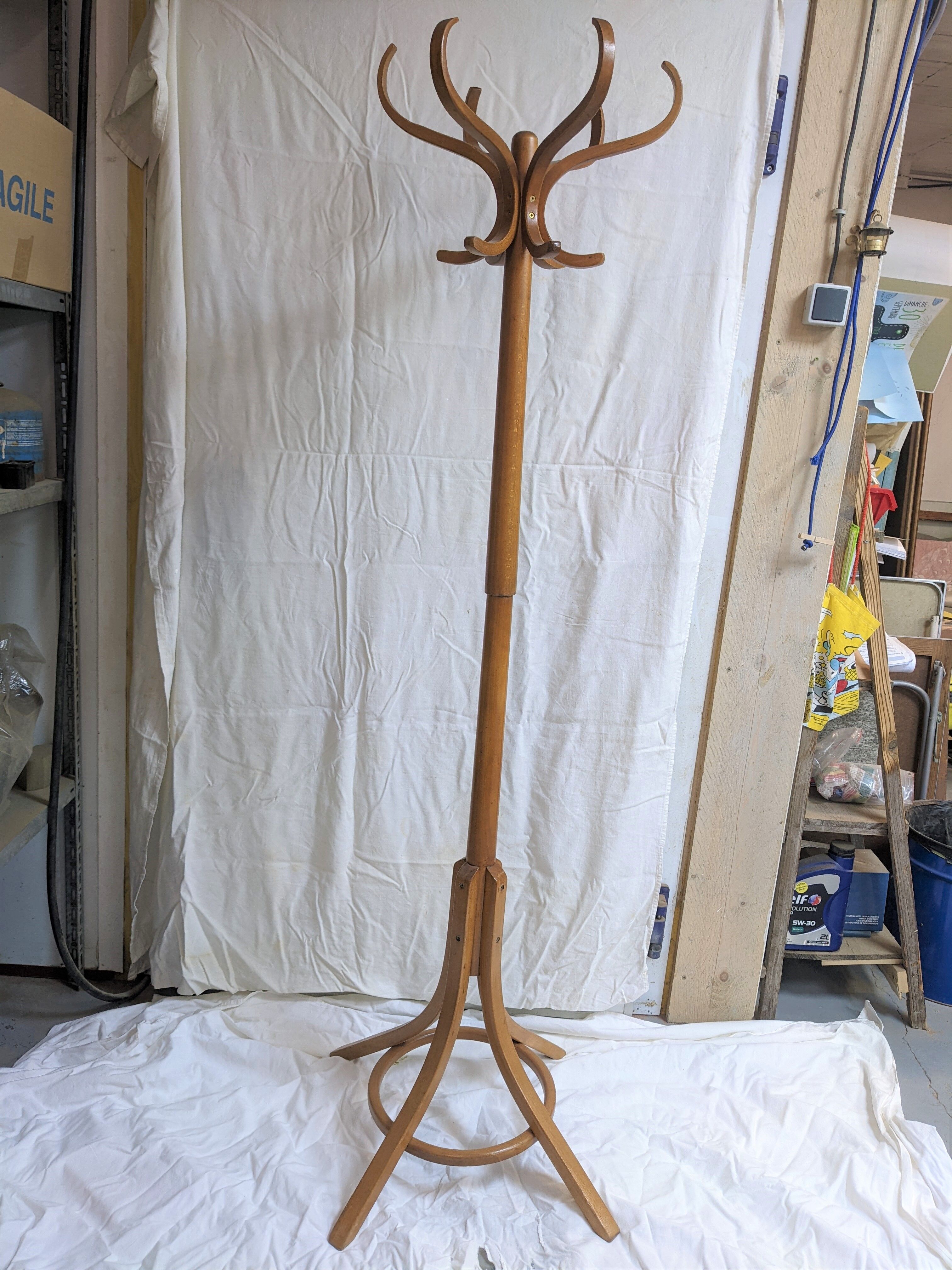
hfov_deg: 51.4
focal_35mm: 27
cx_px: 476
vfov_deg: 65.3
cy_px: 635
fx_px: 990
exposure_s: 1/25
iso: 68
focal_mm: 4.38
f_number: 1.73
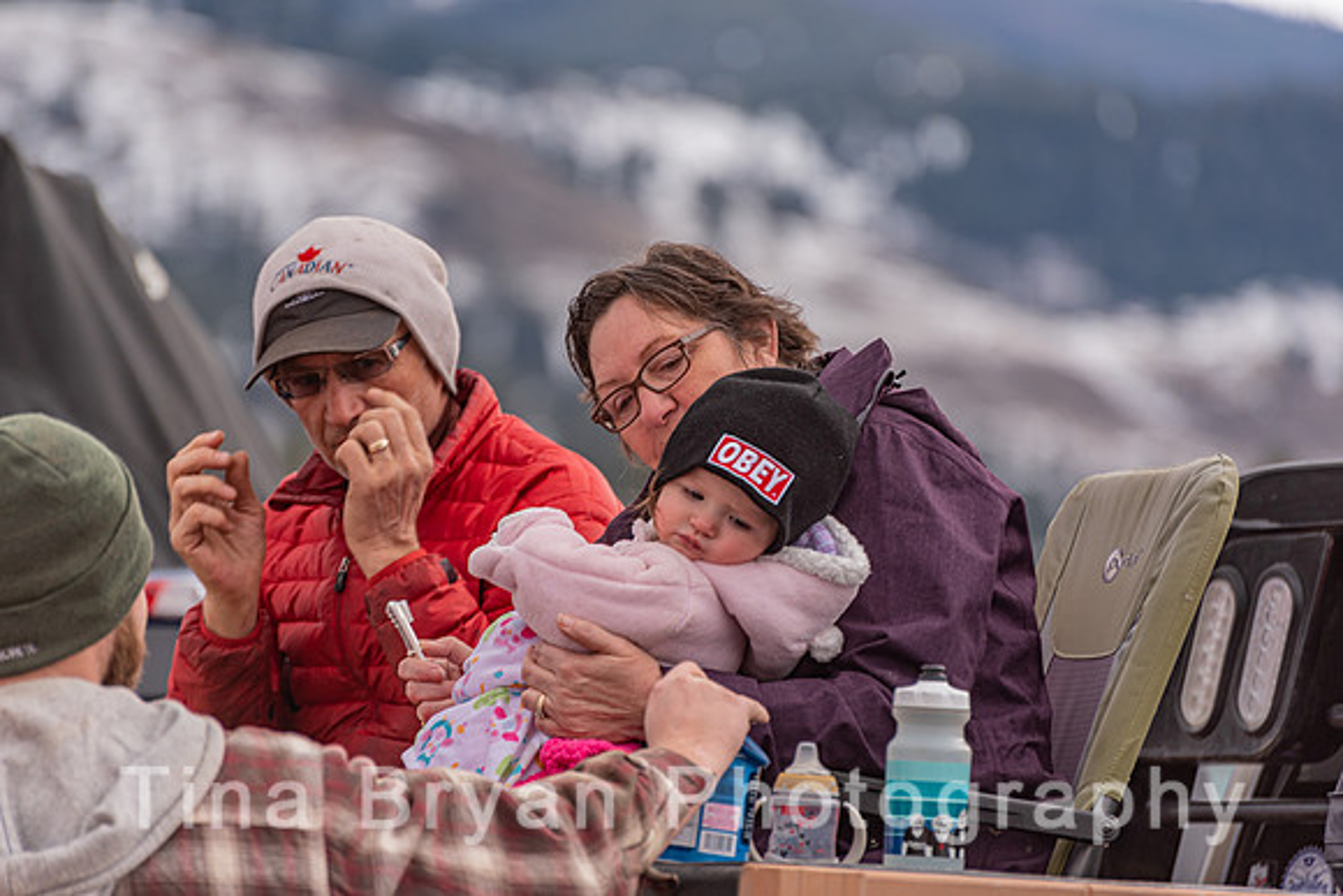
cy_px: 448
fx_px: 10074
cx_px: 672
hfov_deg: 7.6
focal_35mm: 270
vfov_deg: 5.1
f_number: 5.6
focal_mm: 270
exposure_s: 1/640
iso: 200
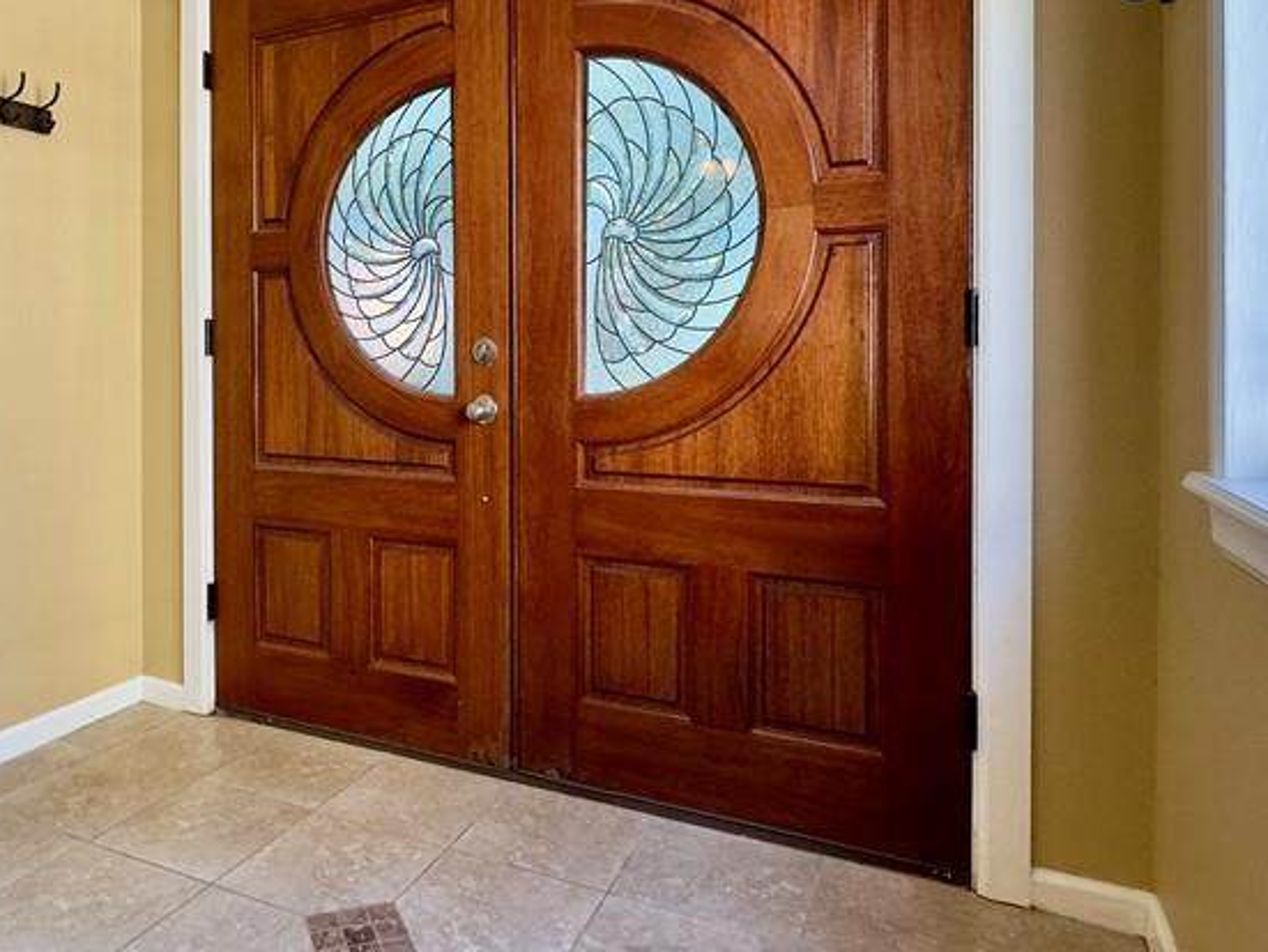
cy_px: 363
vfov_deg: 52.6
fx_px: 953
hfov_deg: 65.5
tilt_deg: -0.1
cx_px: 421
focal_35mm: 26
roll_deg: +0.2
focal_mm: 2.22
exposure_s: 1/120
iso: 125
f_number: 2.2
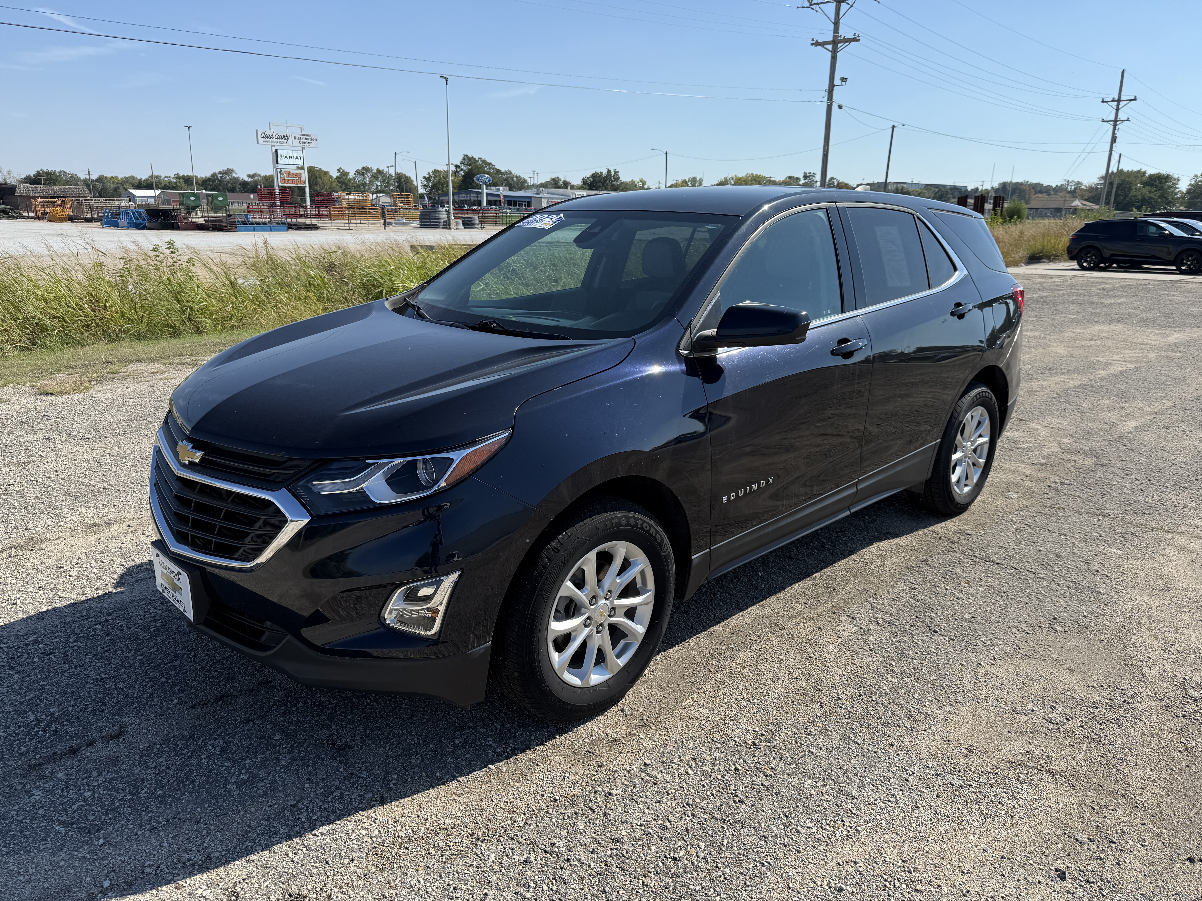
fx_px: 833
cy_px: 450
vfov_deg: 56.8
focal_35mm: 24
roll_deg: -0.7
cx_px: 601
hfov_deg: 71.6
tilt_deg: -15.1
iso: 80
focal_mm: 6.76
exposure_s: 1/4167
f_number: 1.78
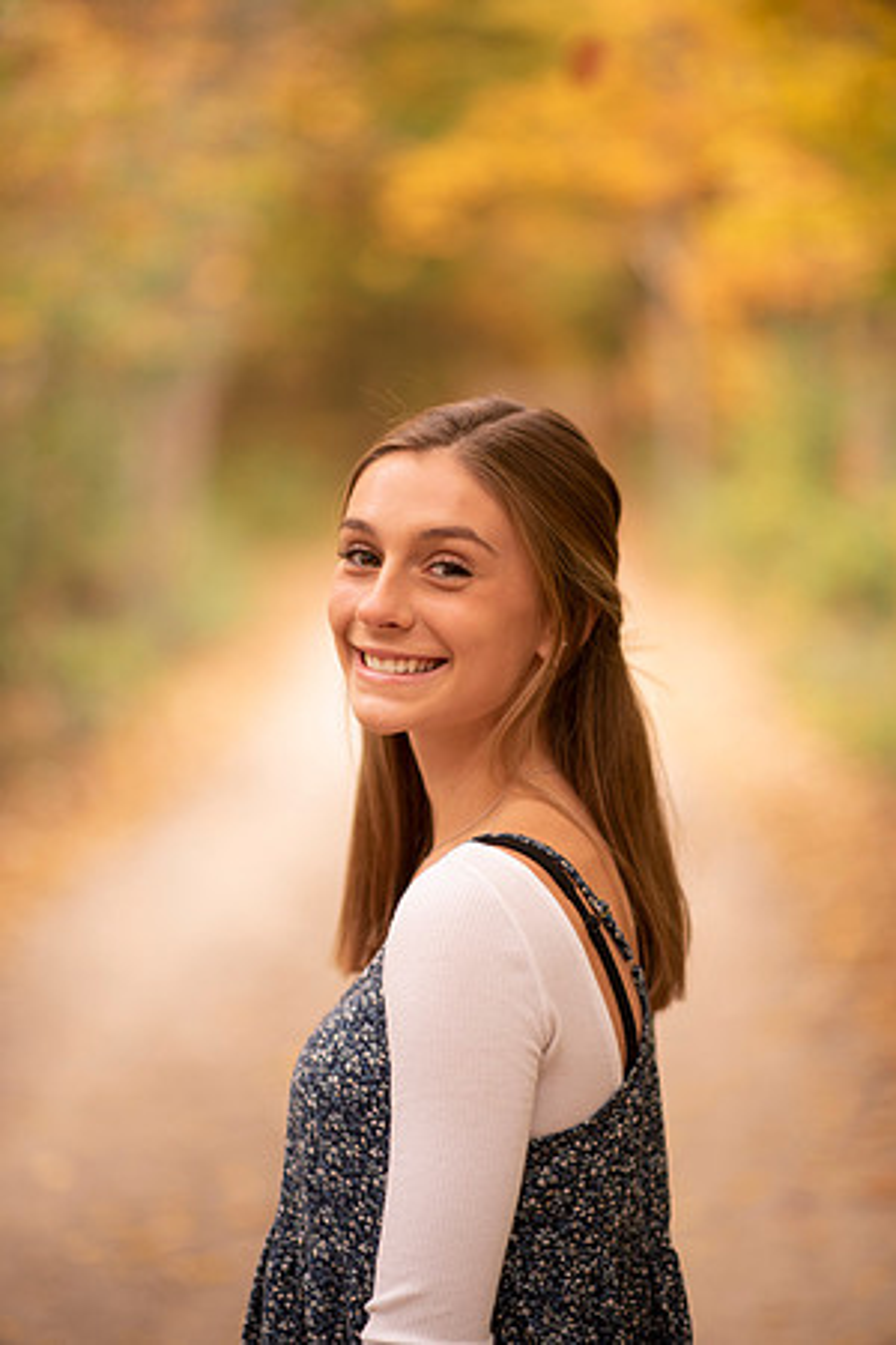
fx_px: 3173
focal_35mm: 85
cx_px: 448
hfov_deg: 16.1
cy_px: 672
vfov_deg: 23.9
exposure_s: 1/400
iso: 100
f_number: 1.8
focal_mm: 85
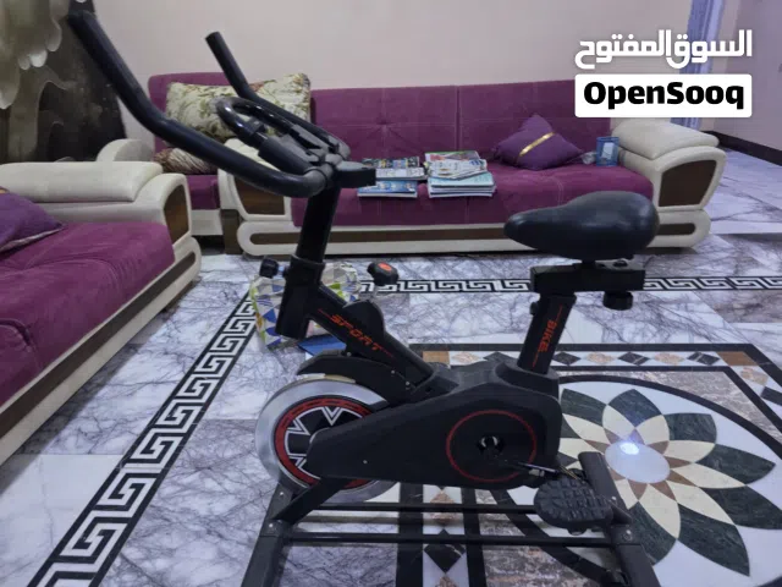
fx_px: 520
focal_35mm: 23
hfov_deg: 73.9
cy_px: 294
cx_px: 391
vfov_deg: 58.9
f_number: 1.7
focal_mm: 6.3
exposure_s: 1/30.4
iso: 500
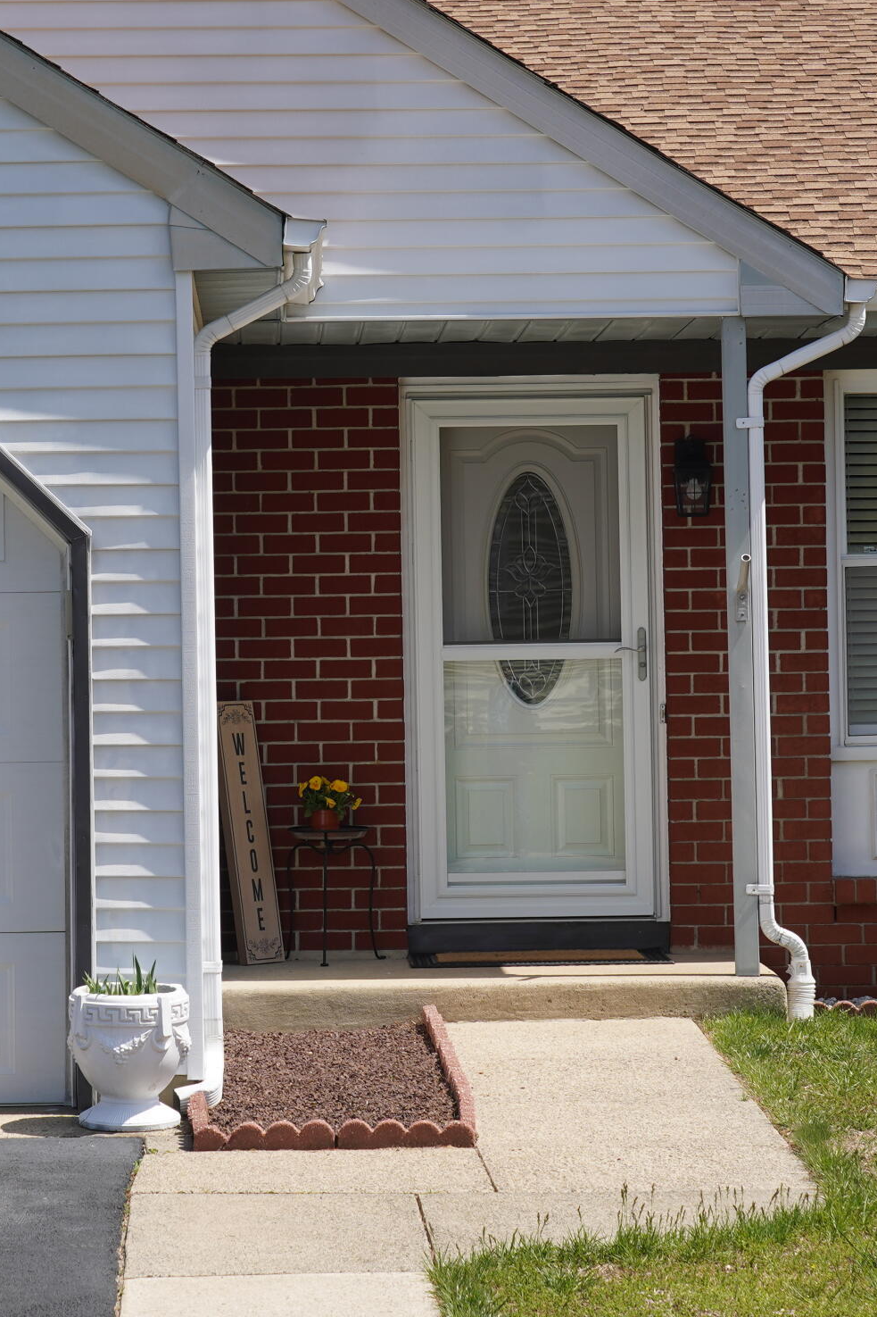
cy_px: 517
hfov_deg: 11.6
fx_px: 4313
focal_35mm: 118
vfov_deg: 17.3
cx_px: 205
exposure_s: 1/200
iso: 100
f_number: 9
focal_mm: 58
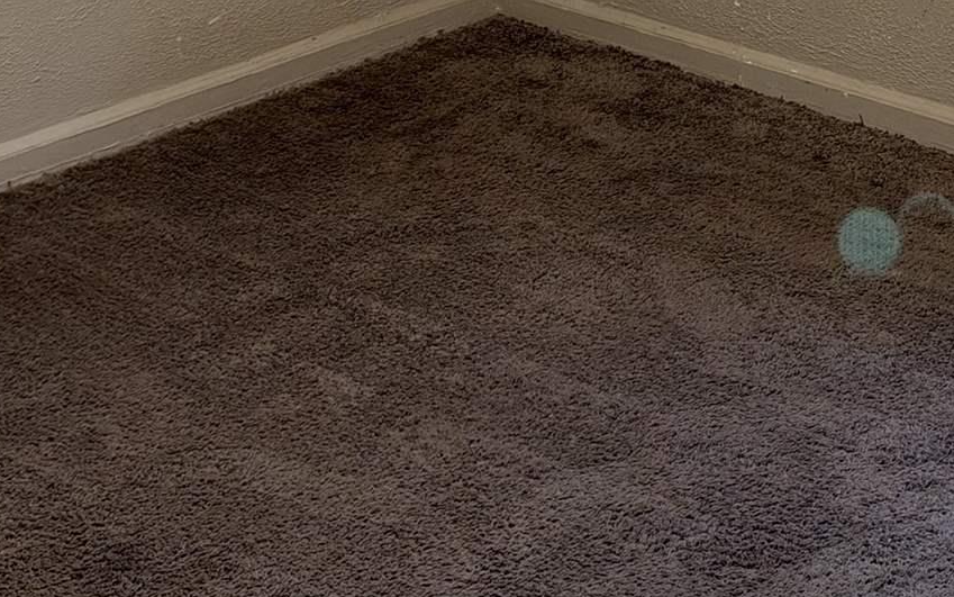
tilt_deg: -5.7
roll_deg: +1.7
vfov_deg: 12.8
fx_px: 2392
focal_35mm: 92
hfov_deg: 22.4
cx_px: 670
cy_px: -523
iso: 200
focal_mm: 6.93
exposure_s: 1/60
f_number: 1.48
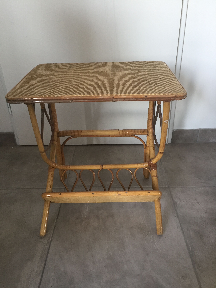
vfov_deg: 61.7
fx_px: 241
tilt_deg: -27.8
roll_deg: +0.8
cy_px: 144
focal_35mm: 29
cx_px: 108
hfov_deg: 48.2
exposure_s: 1/33
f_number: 2.2
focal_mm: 4.15
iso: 80
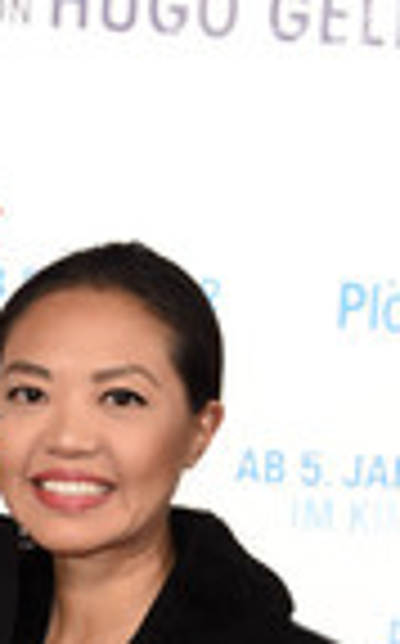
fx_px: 3097
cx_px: -180
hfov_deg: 7.3
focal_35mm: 177
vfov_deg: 11.6
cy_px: 779
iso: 500
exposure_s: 1/200
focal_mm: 62
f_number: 5.6
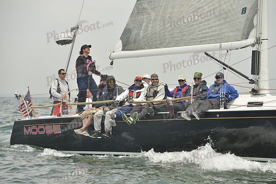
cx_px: 138
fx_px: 1035
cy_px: 92
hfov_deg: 15.2
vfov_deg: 10.2
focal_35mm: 135
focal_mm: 135
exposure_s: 1/1250
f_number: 7.1
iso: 280
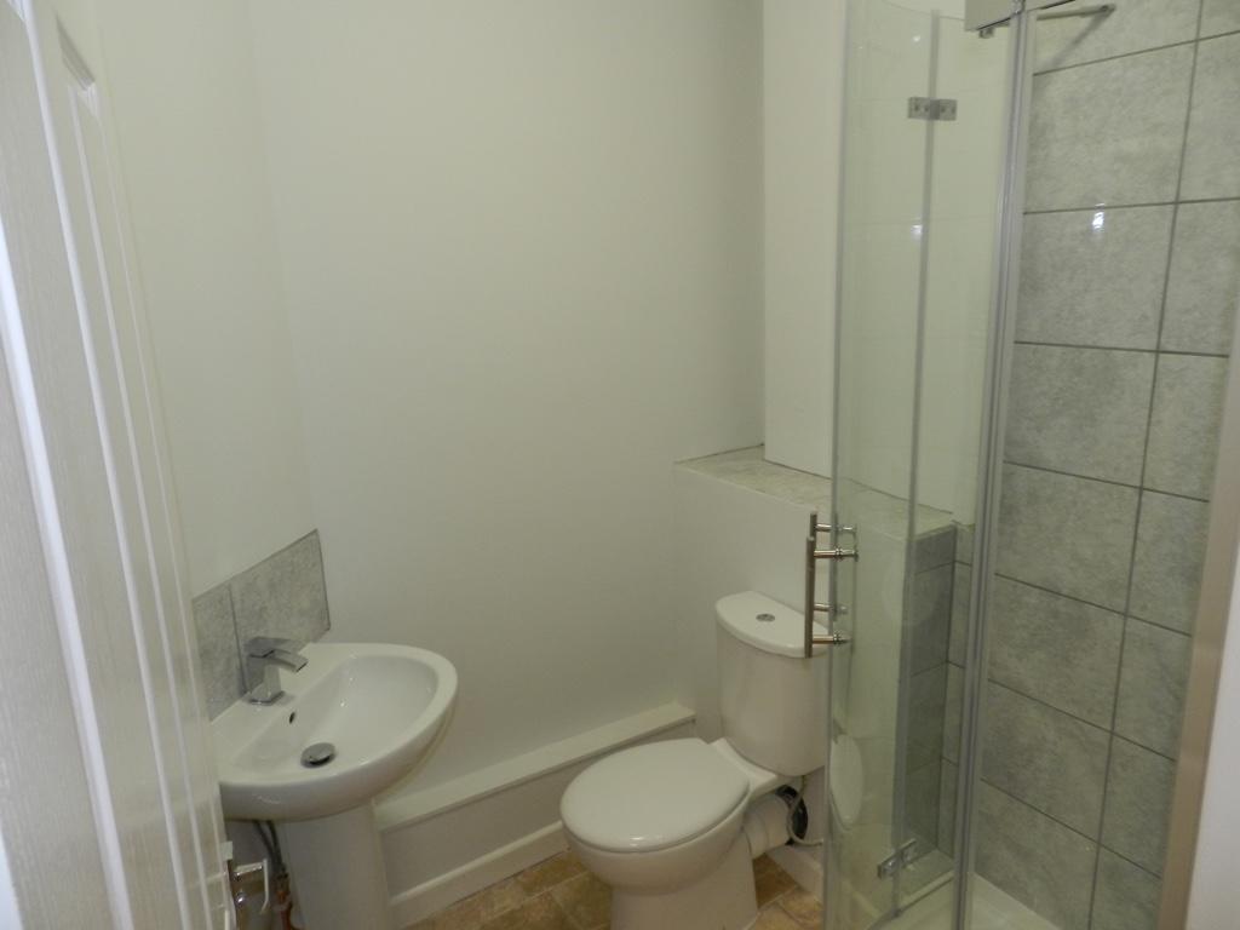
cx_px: 620
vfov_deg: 58.9
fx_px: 824
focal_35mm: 23
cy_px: 465
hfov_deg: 73.9
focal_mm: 4
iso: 200
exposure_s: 1/30
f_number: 3.4
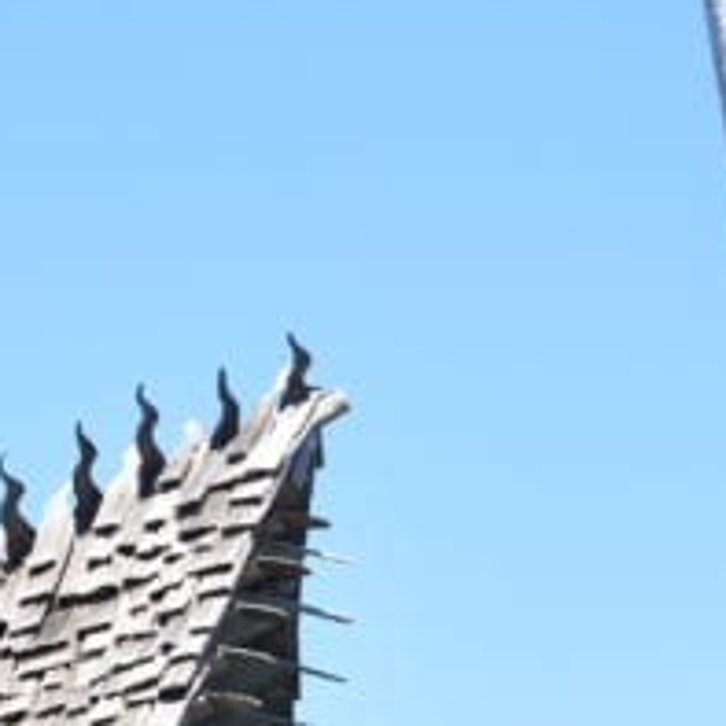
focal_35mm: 212
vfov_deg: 8.2
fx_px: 5030
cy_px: 632
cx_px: -903
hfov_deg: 7.8
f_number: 8
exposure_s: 1/250
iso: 200
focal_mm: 32
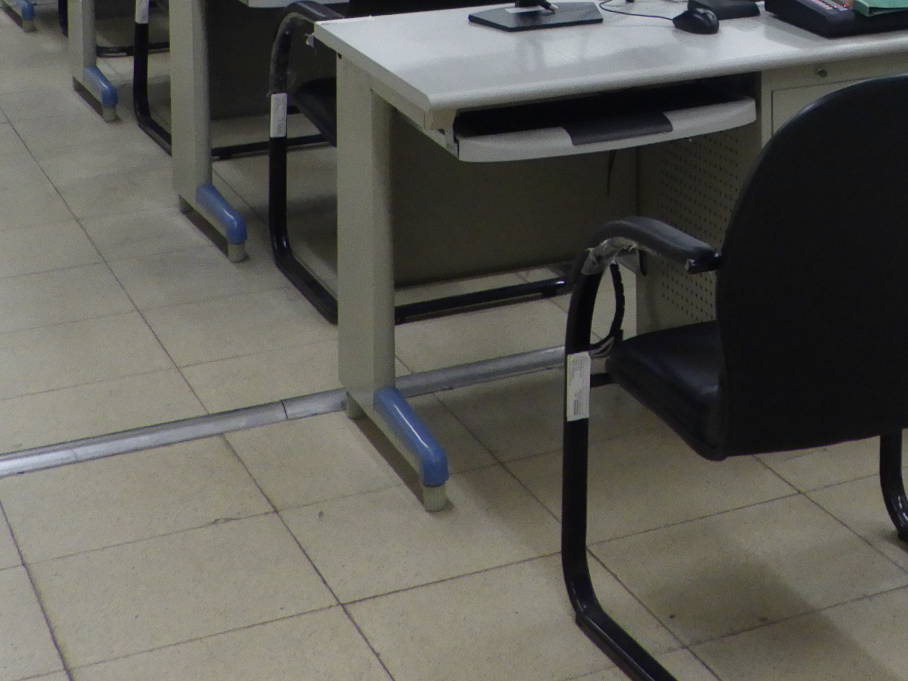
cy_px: -301
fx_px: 2125
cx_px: 938
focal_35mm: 81
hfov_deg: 23.0
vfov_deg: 16.7
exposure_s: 1/40
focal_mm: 5
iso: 200
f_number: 3.5
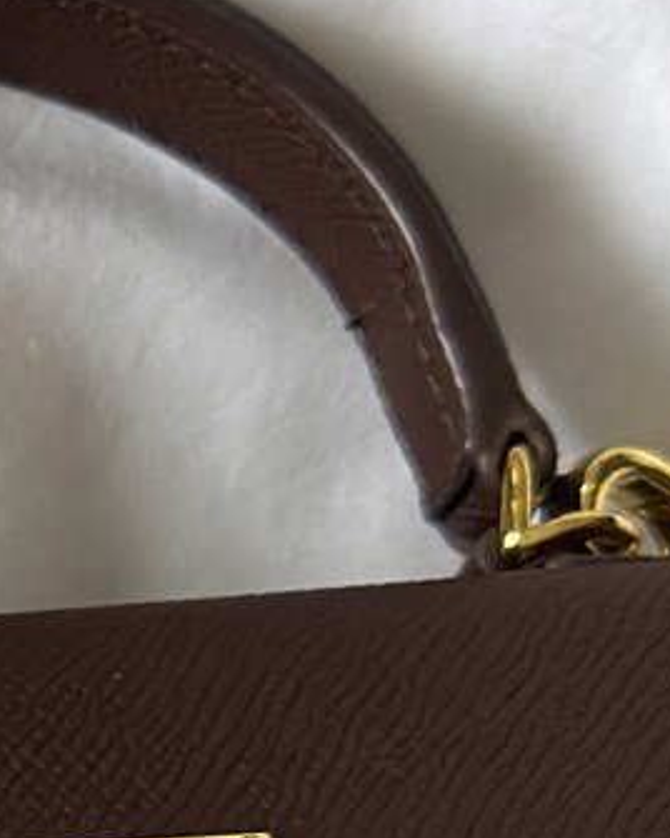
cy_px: 1148
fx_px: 5057
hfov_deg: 7.0
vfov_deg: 9.3
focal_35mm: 204
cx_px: -1180
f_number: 1.78
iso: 160
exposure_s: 1/60
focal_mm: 6.76
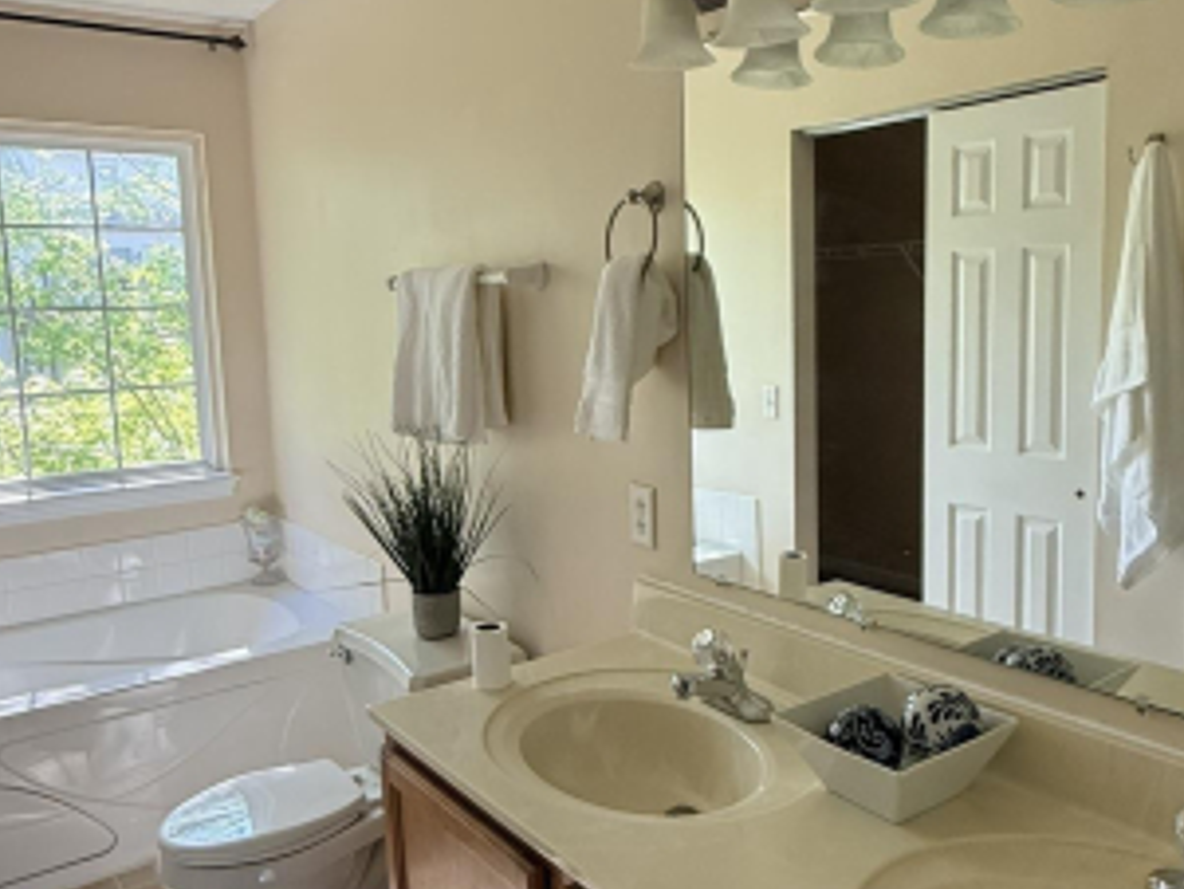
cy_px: 435
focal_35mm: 31
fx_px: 1061
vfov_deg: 45.5
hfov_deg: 58.1
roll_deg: +1.4
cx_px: 677
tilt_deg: -6.6
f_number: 2.2
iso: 125
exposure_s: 1/99
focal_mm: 2.22
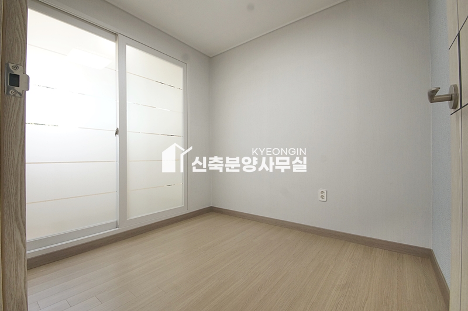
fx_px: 195
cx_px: 234
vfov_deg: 77.2
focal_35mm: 15
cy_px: 156
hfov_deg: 100.4
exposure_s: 1/30
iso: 800
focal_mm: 10
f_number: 9
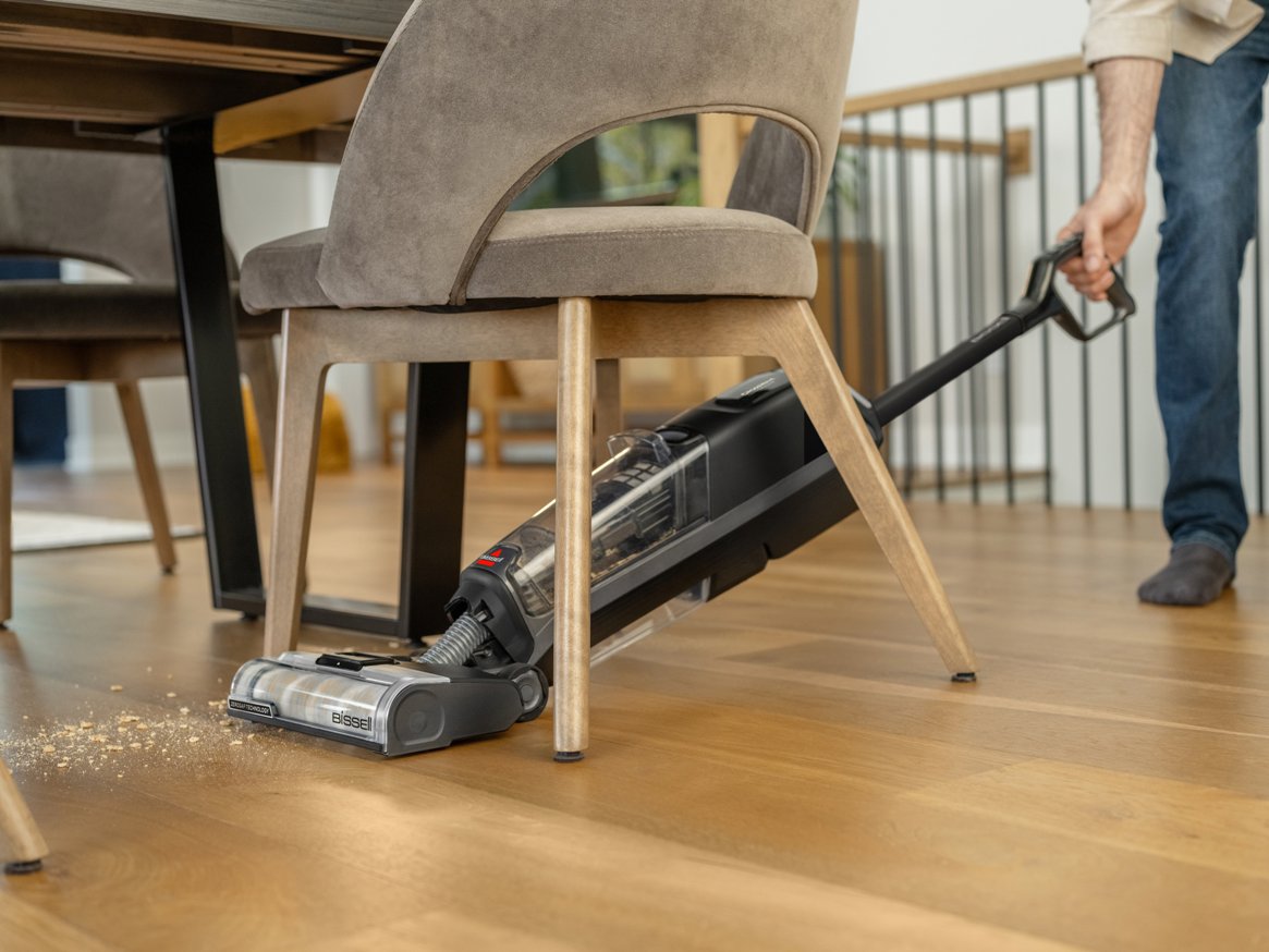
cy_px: 476
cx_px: 634
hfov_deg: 38.2
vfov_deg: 29.1
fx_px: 1833
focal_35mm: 50
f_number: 4
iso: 2000
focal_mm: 63
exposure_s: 1/200
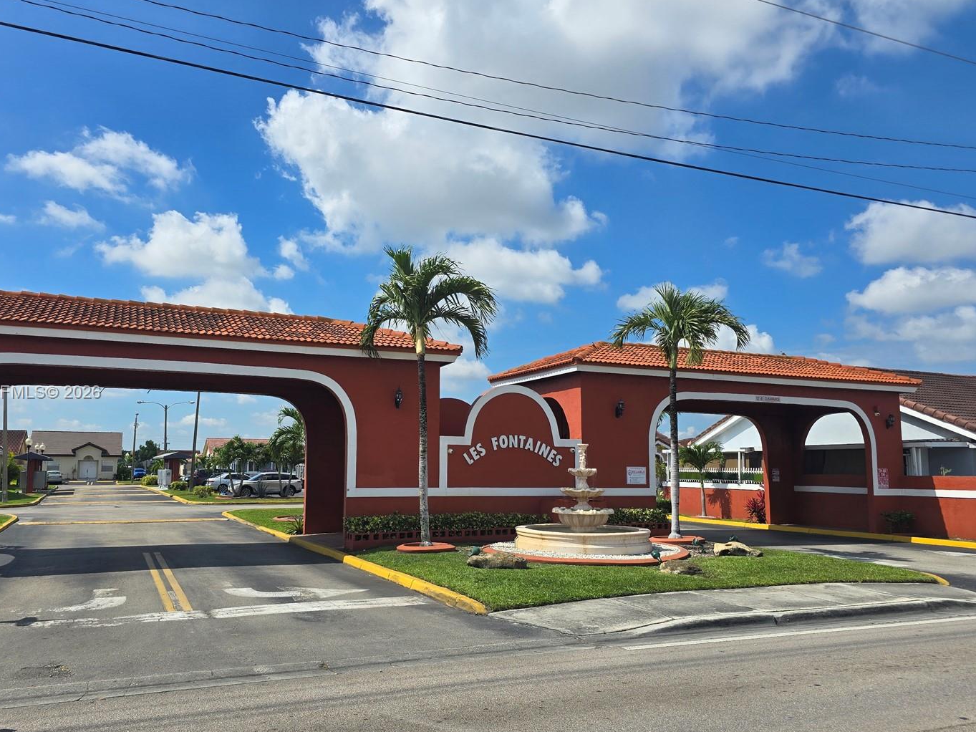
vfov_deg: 51.3
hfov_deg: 65.2
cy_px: 393
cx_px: 450
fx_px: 761
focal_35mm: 27
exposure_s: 1/2000
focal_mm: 6.3
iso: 20
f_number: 1.7
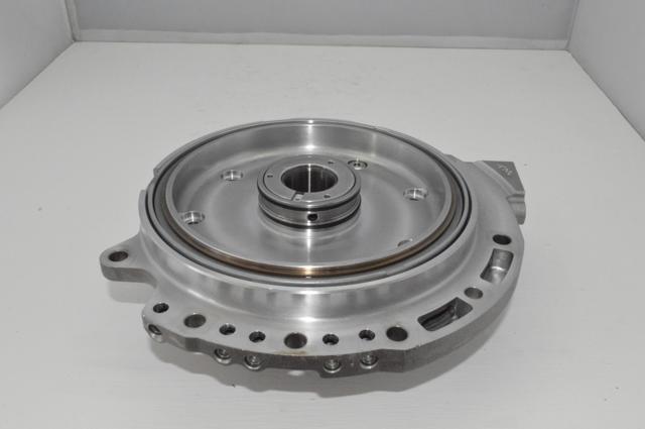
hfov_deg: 53.2
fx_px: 644
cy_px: 214
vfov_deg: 36.8
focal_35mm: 36
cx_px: 322
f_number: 25
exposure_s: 1/60
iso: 4000
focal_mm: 24
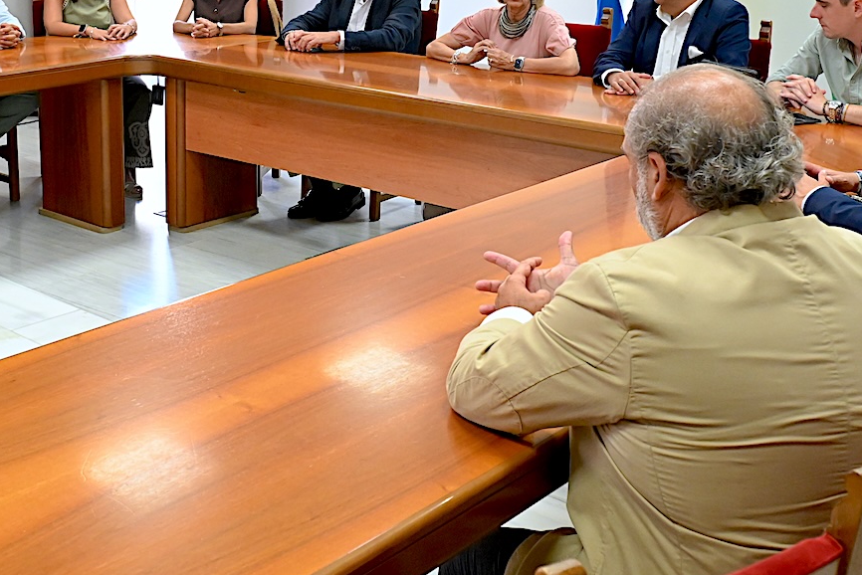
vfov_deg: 27.5
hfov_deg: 40.4
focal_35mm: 48
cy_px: 107
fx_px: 1150
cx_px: 267
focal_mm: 24
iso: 3200
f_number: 5.6
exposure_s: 1/100
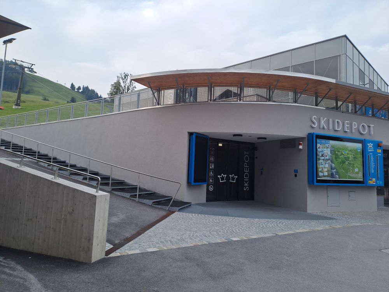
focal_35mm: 25
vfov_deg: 54.9
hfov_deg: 69.4
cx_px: 194
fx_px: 281
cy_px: 146
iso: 32
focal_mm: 4.65
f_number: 1.8
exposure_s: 1/122
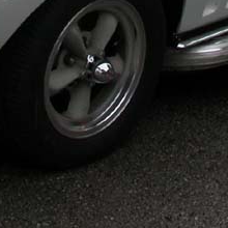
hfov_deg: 11.2
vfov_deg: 10.7
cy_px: -144
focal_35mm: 156
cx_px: 120
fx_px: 1162
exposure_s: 1/159
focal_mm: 7.85
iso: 100
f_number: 5.3
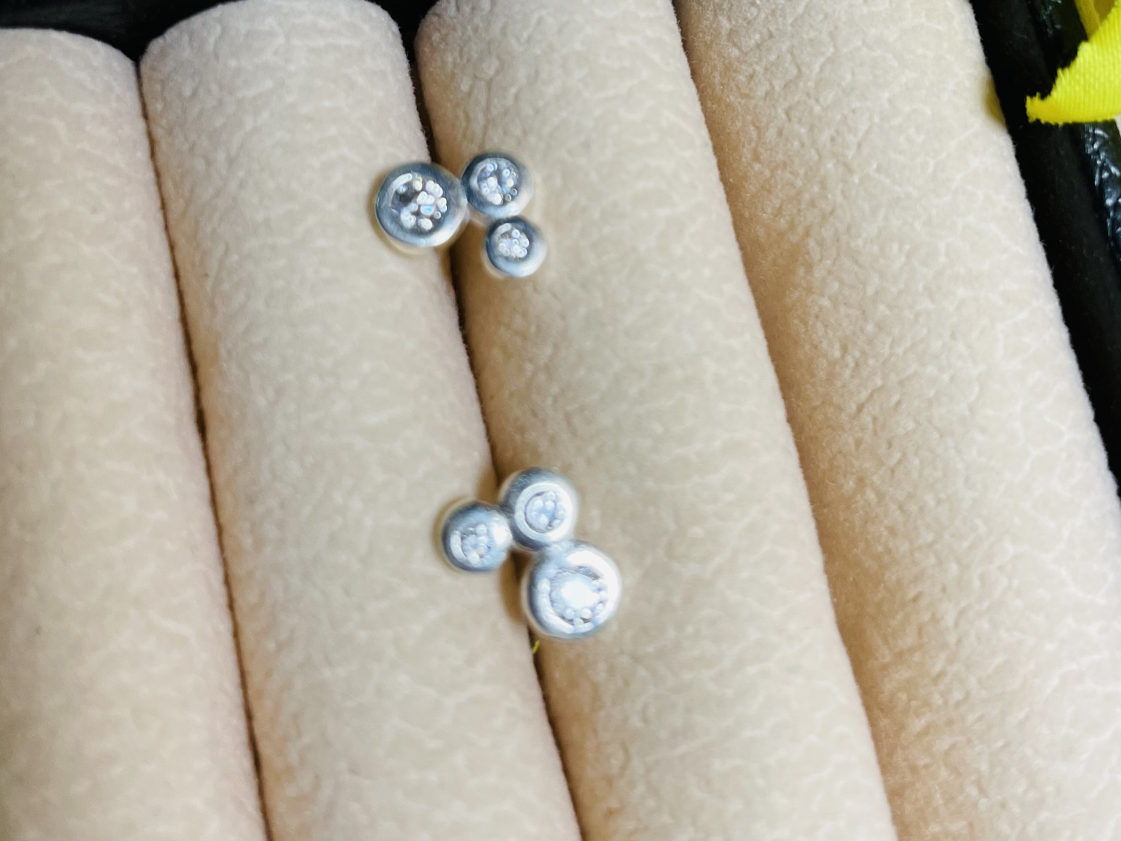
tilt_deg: -42.8
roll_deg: -6.4
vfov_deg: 34.5
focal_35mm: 41
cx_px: 564
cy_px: 225
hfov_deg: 45.8
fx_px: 1328
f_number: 1.6
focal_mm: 4.2
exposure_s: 1/442
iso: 32
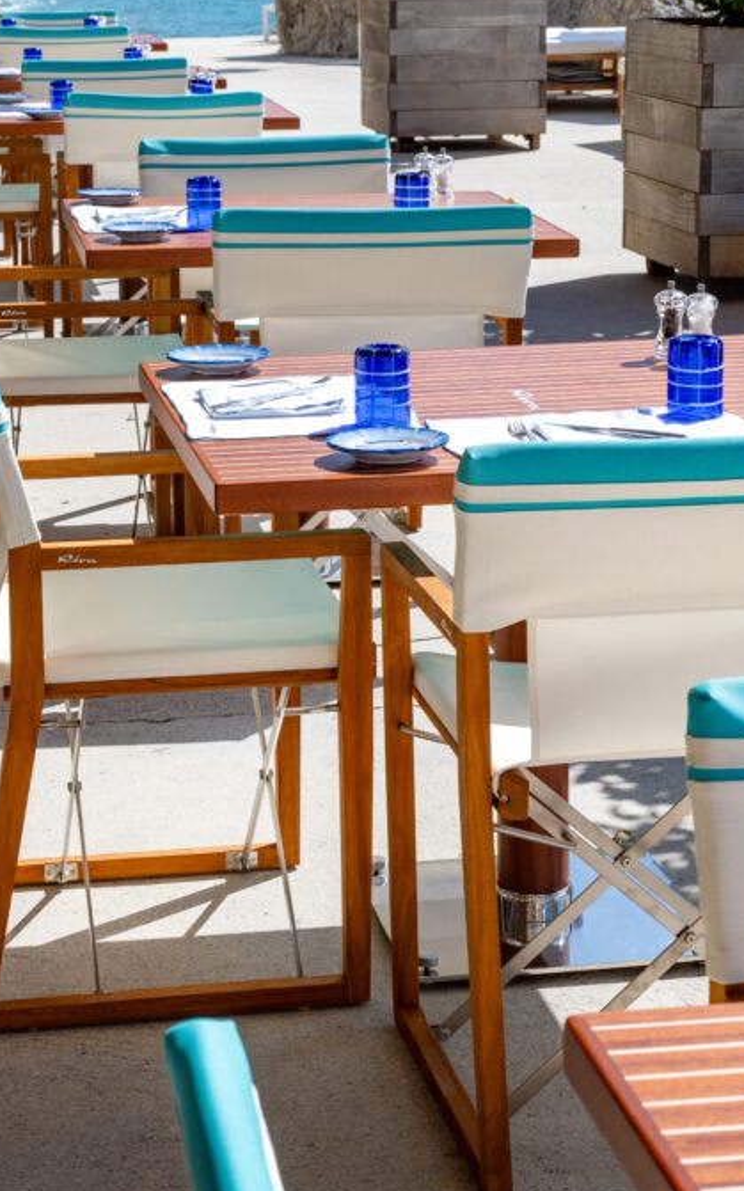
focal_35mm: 84
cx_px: 294
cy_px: 403
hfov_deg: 15.5
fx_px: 2727
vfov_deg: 24.5
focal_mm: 54
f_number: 11
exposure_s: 1/125
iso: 160
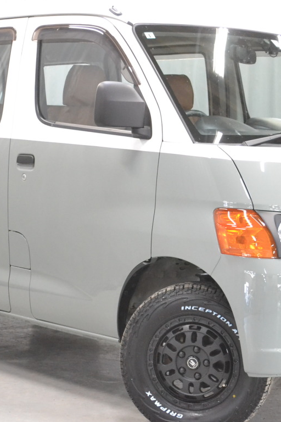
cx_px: 143
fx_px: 995
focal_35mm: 85
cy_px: 209
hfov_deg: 16.1
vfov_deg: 23.9
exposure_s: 1/30
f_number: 5
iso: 3200
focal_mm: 34
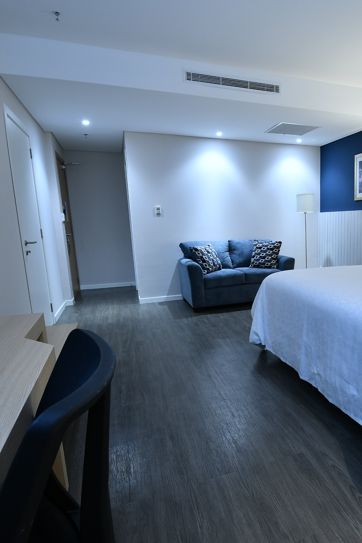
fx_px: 347
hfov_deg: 52.0
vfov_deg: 76.1
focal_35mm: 23
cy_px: 276
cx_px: 284
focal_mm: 10
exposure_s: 1/1.3
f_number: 8
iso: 100
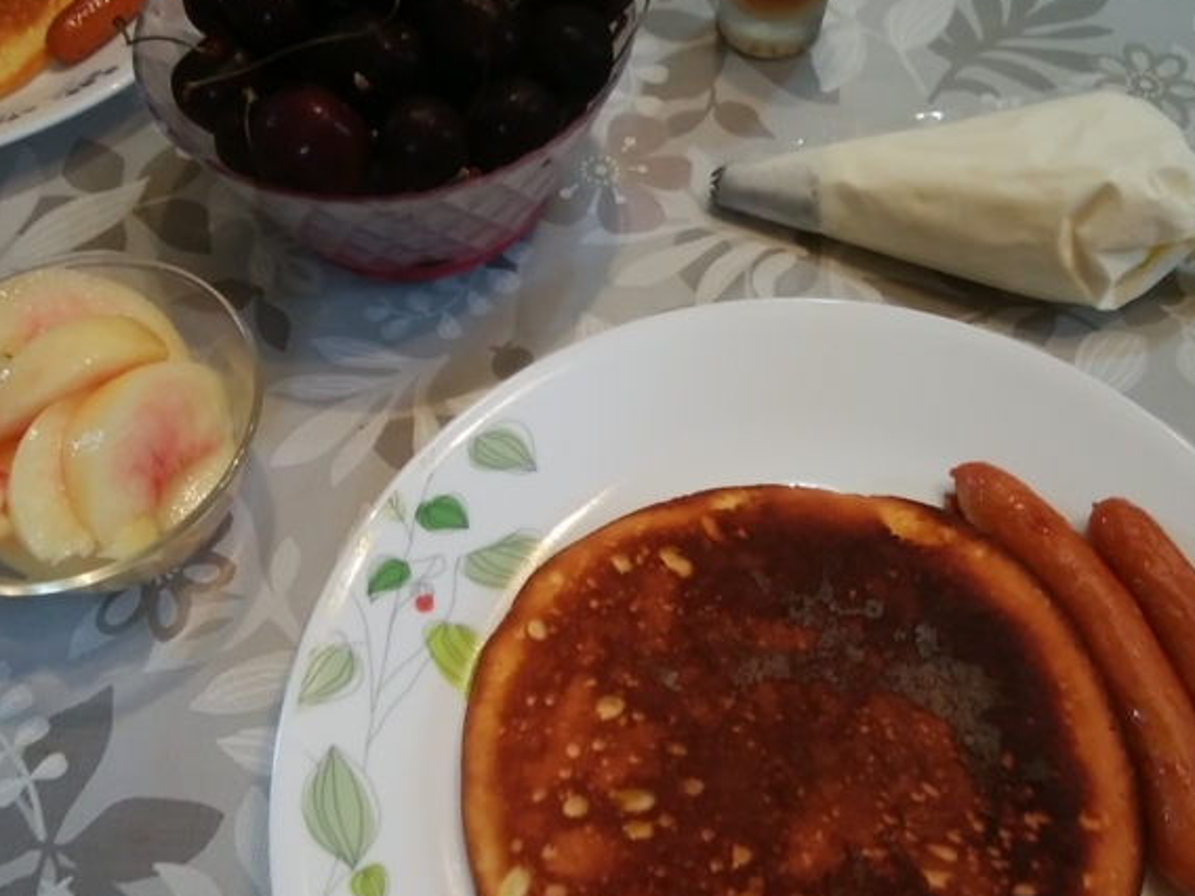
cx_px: 587
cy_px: 448
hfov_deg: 58.3
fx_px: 1070
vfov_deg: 45.4
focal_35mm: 31
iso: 100
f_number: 2
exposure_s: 1/24
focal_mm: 3
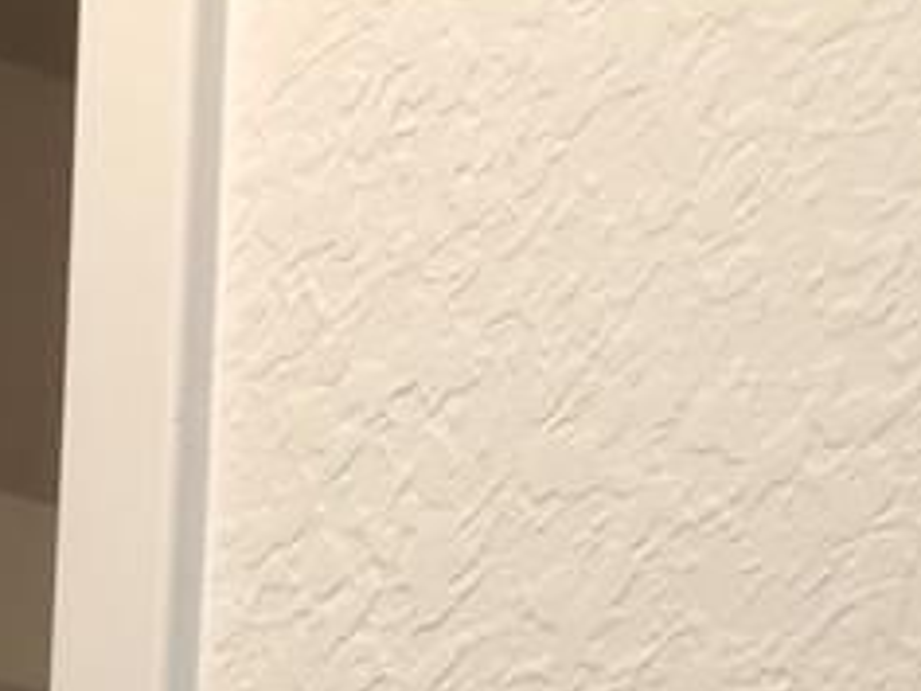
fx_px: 4337
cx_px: -706
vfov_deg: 8.3
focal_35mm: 163
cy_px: 1729
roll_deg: -2.1
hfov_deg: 11.3
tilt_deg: -3.6
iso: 100
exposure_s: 1/120
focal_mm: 6.76
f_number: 1.78
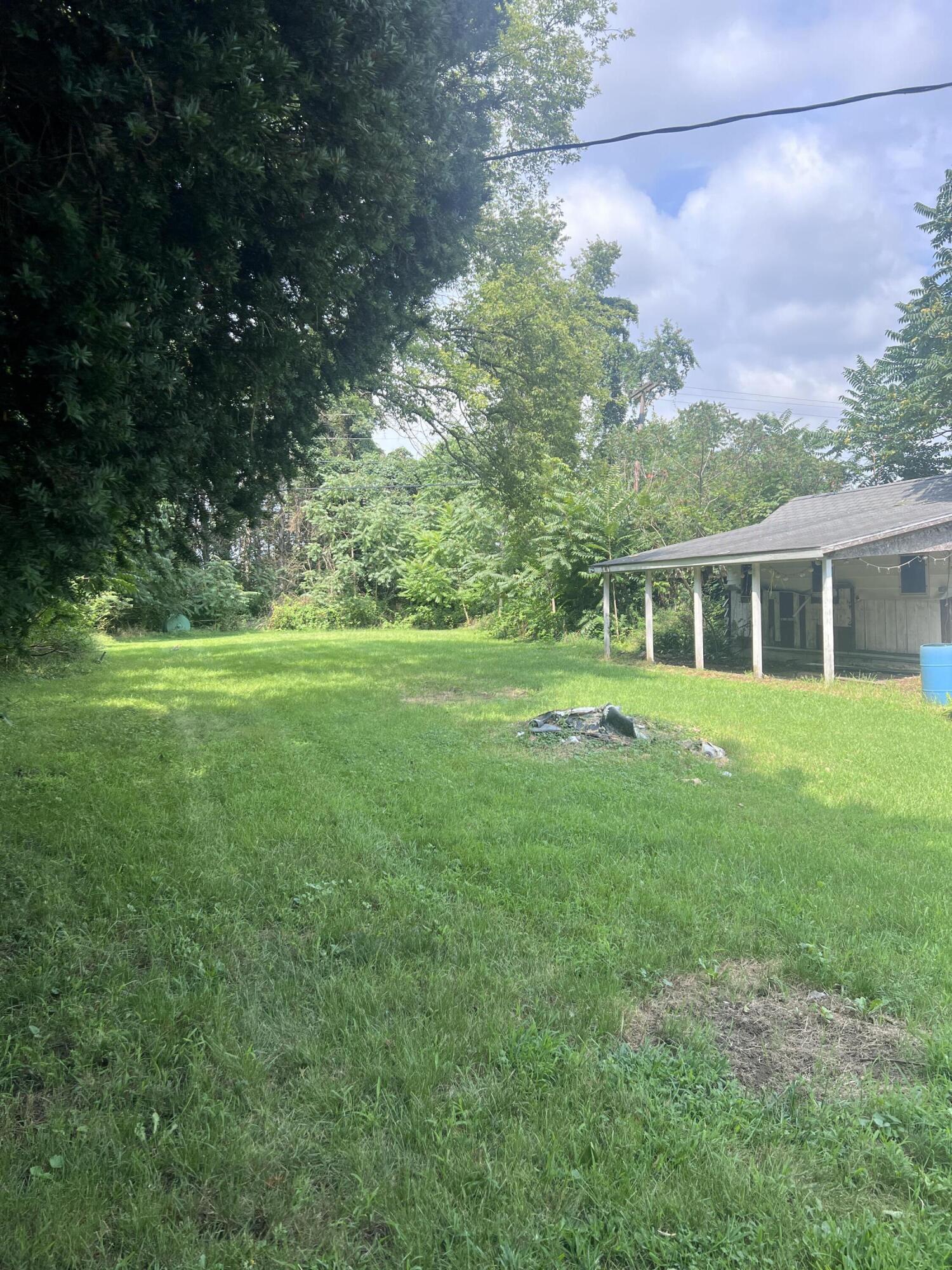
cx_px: 476
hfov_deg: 53.1
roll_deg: -2.4
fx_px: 953
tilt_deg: -1.1
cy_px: 635
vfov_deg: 67.3
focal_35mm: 26
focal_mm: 5.7
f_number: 1.5
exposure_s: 1/1135
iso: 50
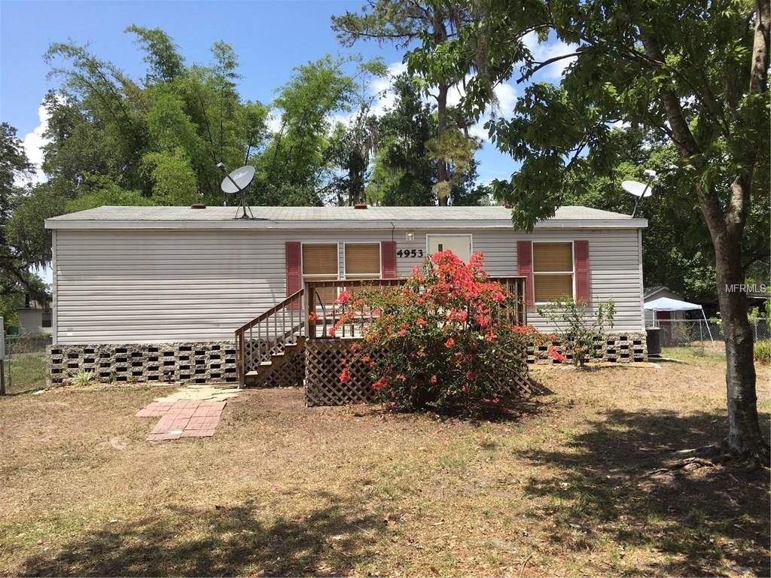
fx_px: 646
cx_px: 386
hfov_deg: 61.7
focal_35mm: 29
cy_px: 289
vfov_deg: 48.2
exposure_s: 1/1068
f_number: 2.2
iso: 25
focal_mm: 4.15
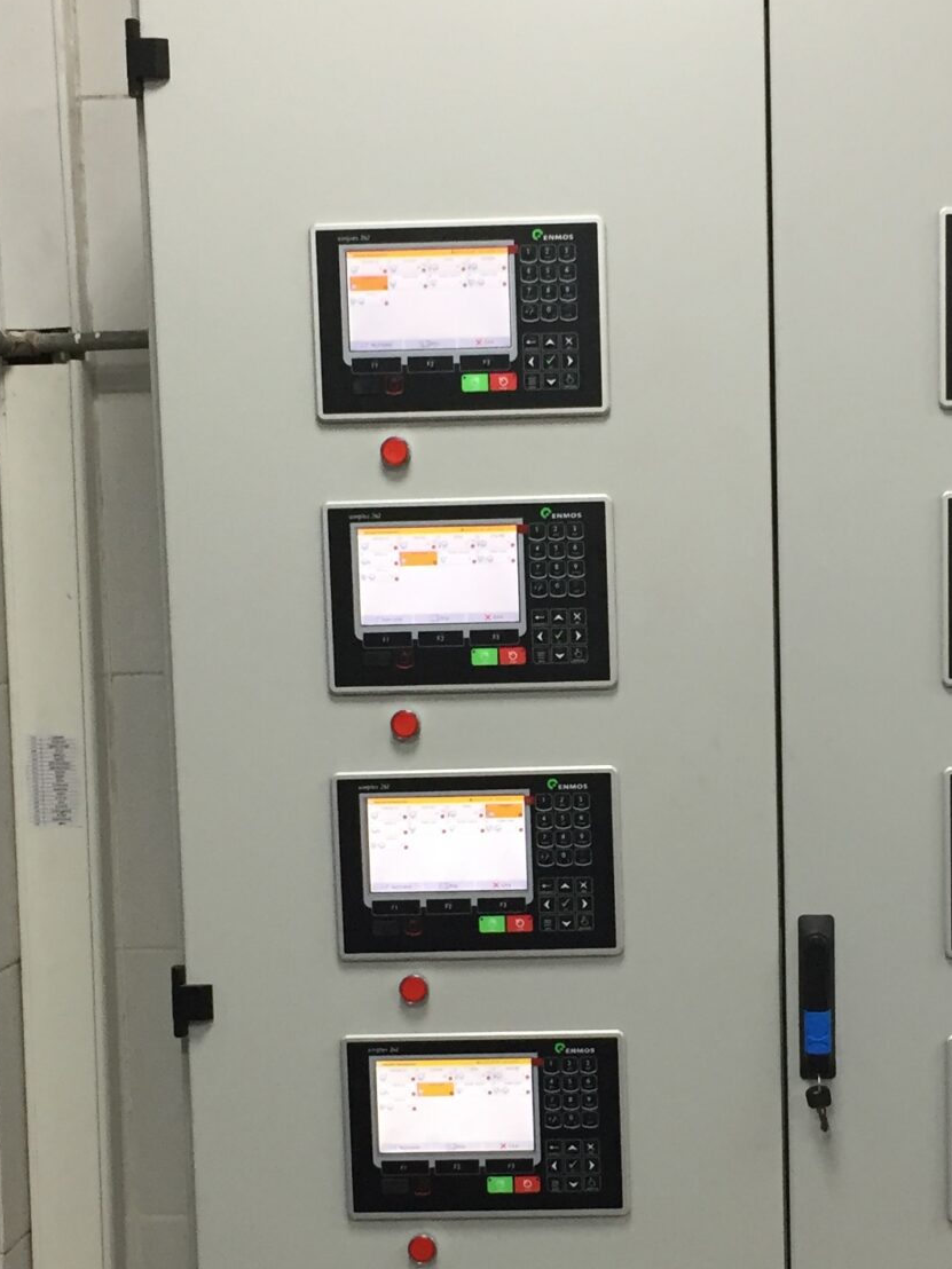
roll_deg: +1.4
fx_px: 2457
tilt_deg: -5.9
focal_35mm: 67
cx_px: 644
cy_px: 811
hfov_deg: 21.8
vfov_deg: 28.8
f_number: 2.2
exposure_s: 1/33
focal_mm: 4.15
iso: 50
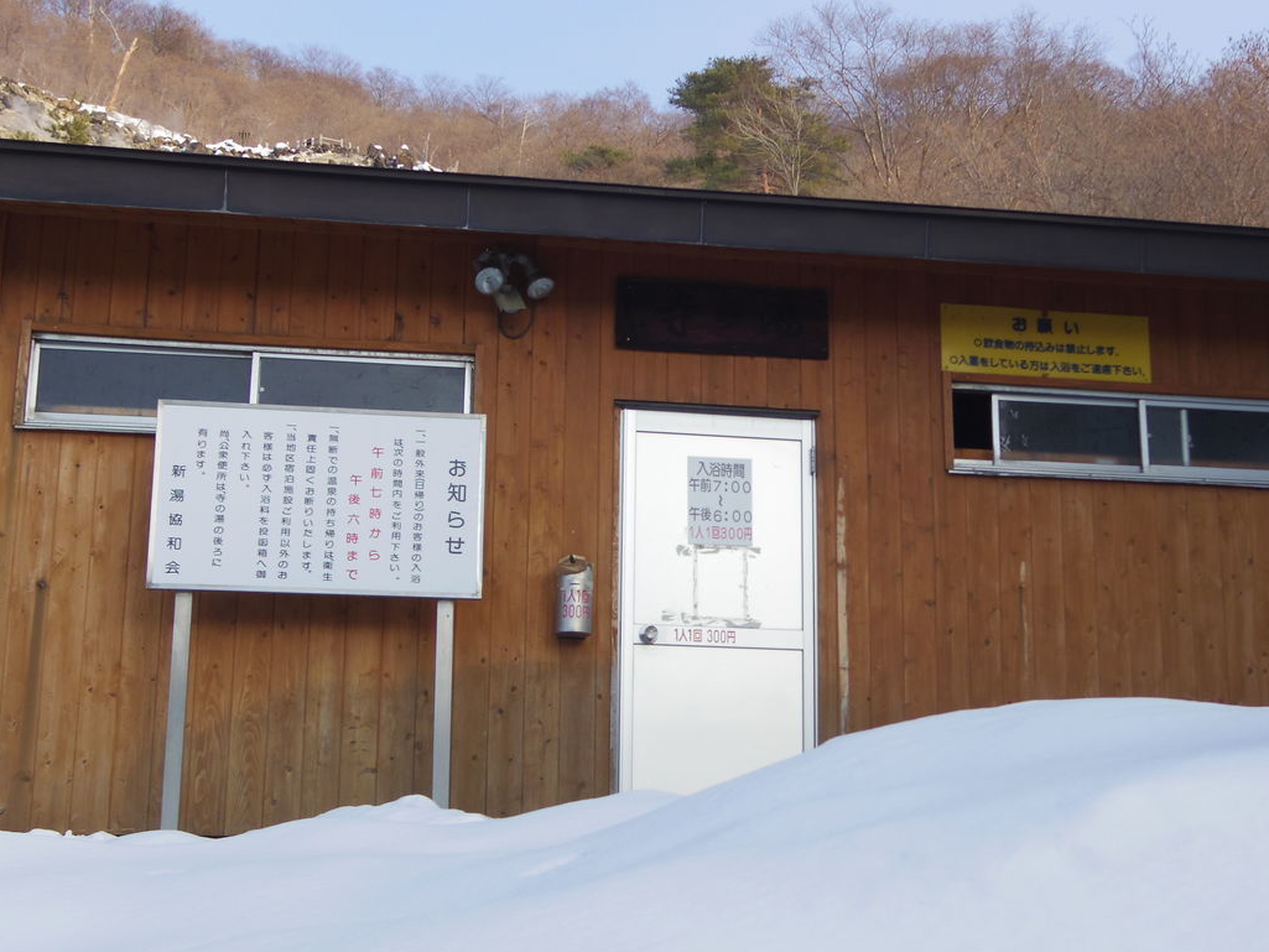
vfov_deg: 26.6
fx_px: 2017
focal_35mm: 55
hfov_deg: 34.9
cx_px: 697
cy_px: 505
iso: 125
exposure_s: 1/400
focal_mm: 8.5
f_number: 3.2
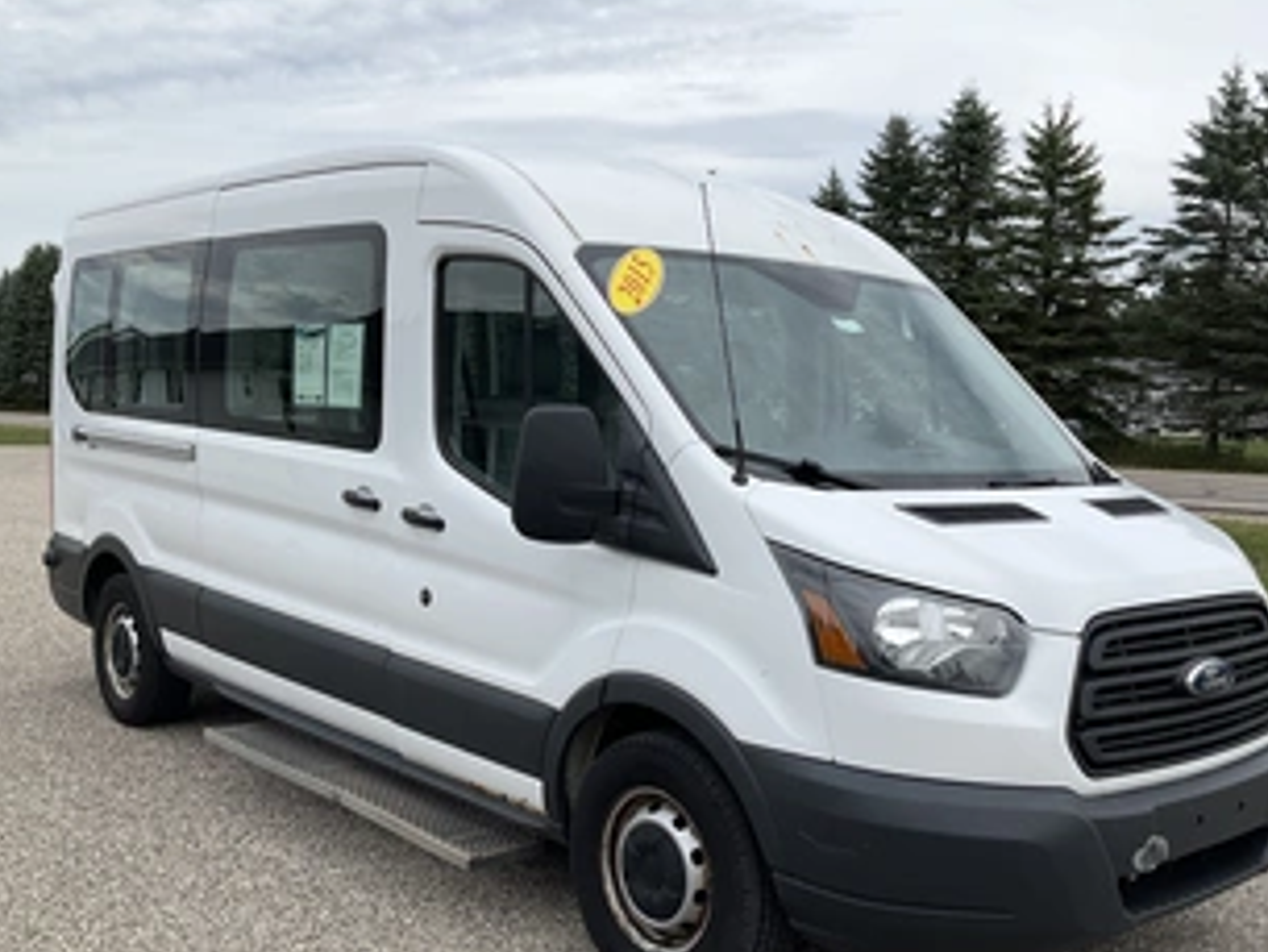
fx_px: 1393
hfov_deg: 48.8
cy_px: 565
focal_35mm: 38
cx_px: 719
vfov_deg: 37.6
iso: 25
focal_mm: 3
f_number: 1.8
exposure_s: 1/1786
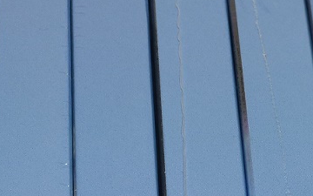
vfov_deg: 7.6
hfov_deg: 12.3
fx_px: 1450
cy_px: 242
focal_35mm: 170
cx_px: 69
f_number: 4.2
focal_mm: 8.5
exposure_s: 1/60
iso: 100
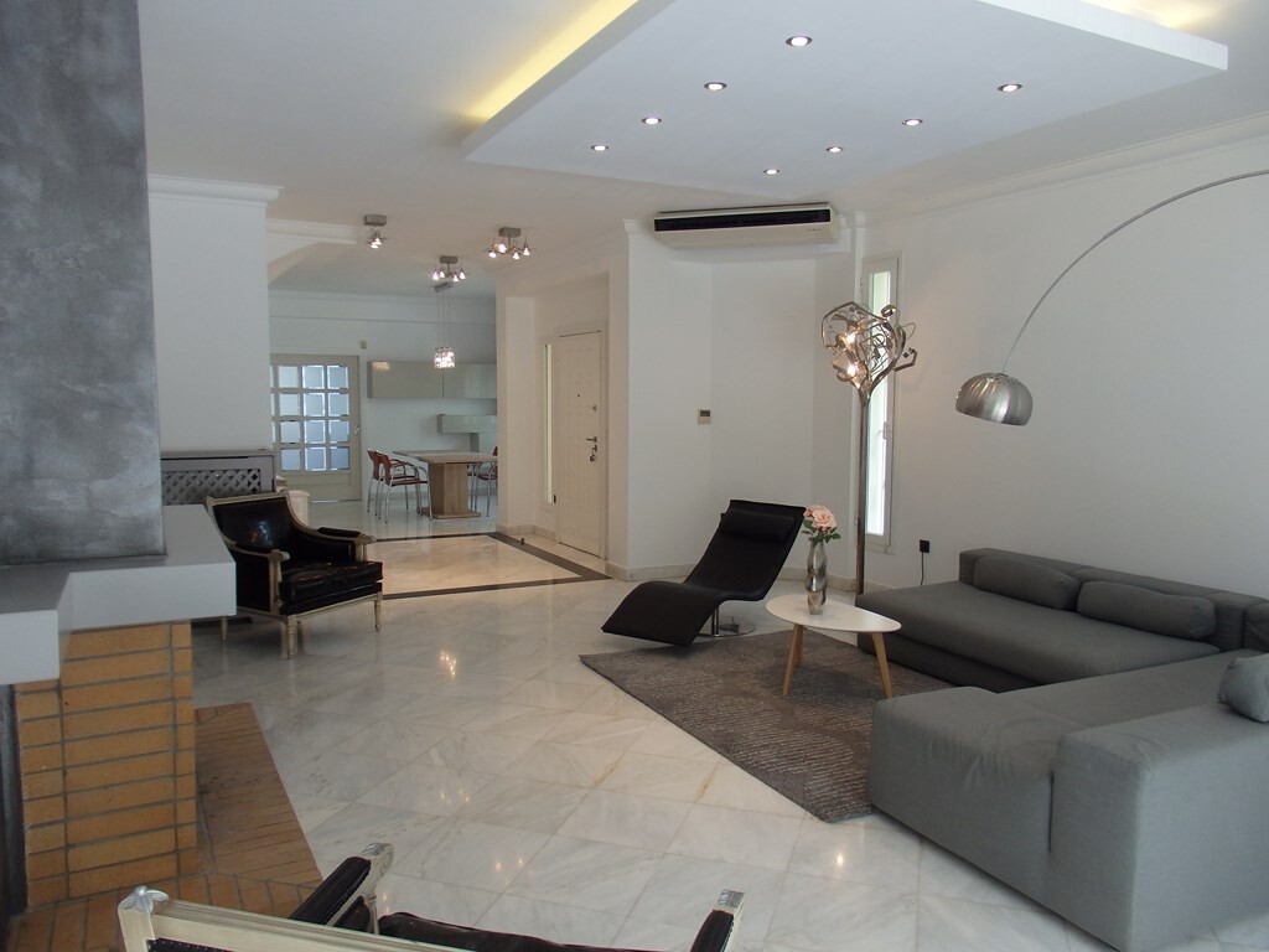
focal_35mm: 25
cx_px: 634
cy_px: 476
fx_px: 916
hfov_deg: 69.4
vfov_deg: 54.9
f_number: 3
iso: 125
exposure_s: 1/50
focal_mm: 4.5
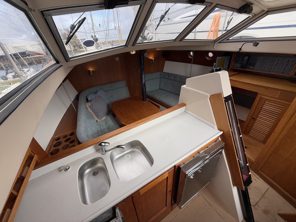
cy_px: 111
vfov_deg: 85.7
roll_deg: +7.2
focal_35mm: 14
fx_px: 120
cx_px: 148
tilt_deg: -30.5
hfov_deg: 102.1
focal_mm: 2.22
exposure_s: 1/117
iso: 50
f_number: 2.2
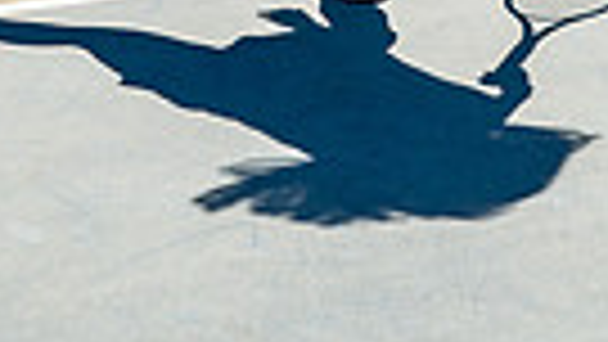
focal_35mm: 112
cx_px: 369
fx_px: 1806
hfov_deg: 19.1
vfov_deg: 9.5
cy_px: -504
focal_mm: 32
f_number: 4.5
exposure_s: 1/1250
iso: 100
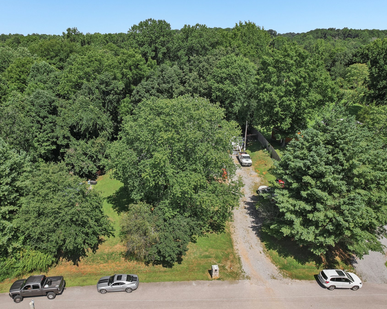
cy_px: 154
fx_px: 286
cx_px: 169
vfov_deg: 56.8
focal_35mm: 25
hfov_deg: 67.8
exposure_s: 1/1500
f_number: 2.8
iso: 110
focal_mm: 8.4
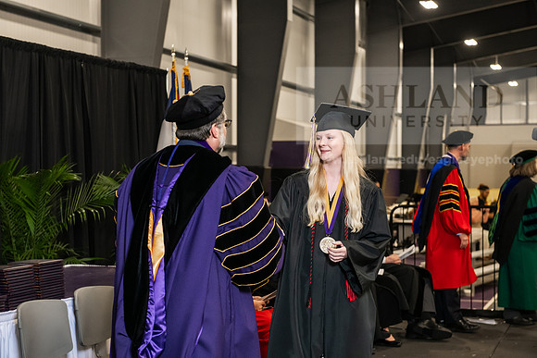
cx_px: 268
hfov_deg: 28.8
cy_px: 179
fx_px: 1044
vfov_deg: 19.5
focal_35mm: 70
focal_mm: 70
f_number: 5
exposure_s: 1/200
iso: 2500
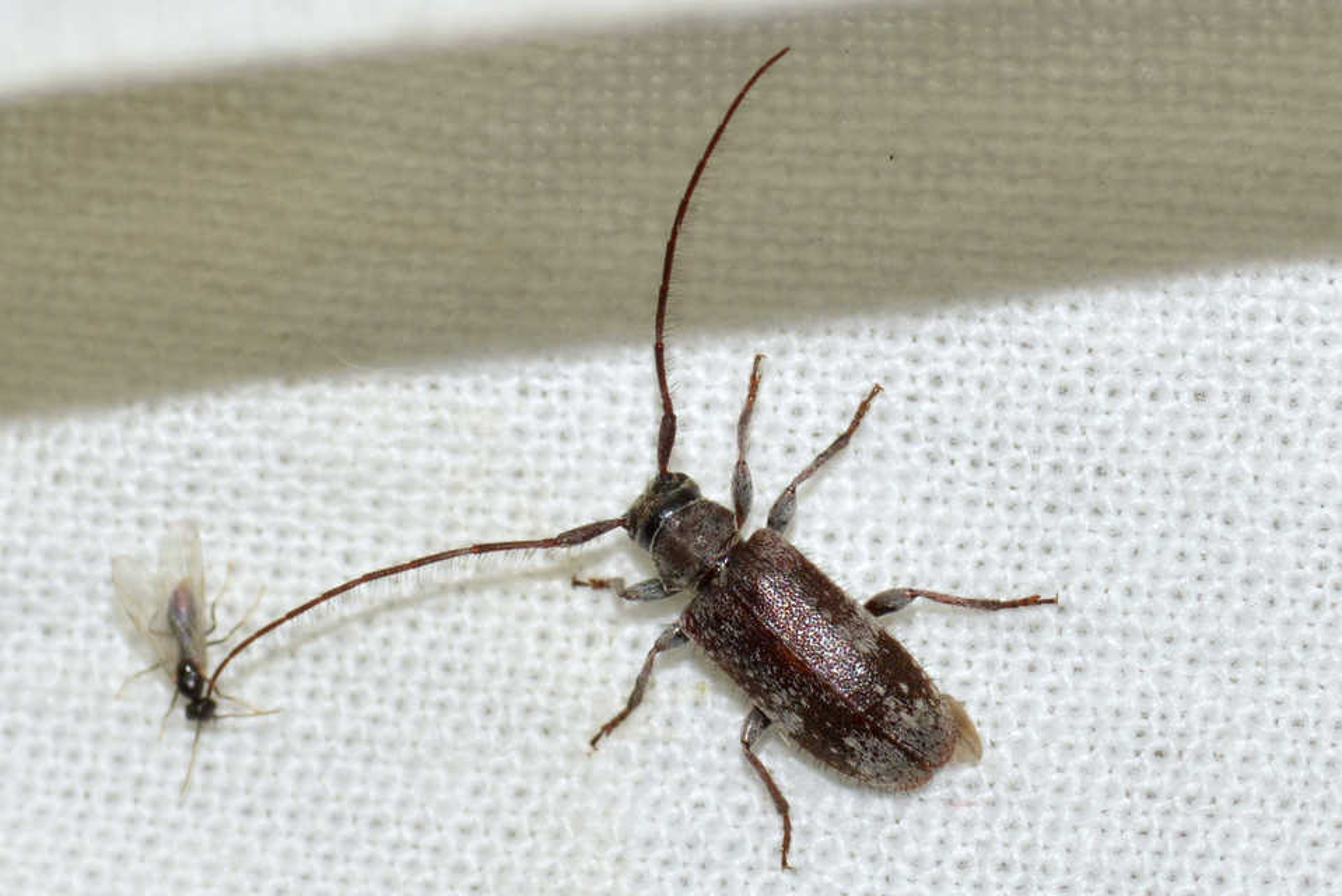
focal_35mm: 150
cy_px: 448
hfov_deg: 13.7
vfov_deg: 9.2
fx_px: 5593
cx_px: 671
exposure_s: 1/200
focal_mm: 100
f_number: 18
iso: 100
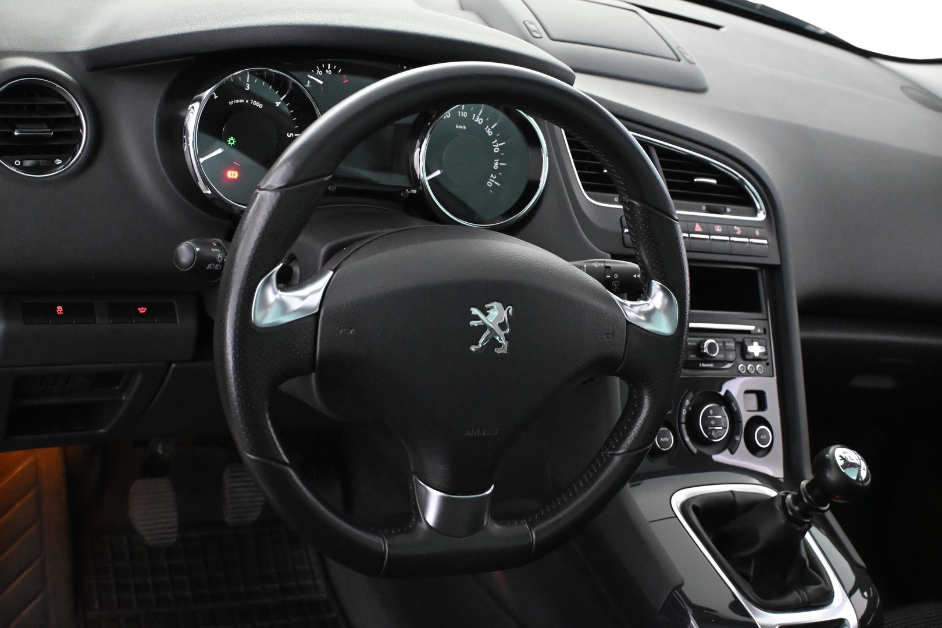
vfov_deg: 30.8
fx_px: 1138
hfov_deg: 45.0
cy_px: 314
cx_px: 471
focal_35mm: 44
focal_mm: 29
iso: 6400
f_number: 4.8
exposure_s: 1/60
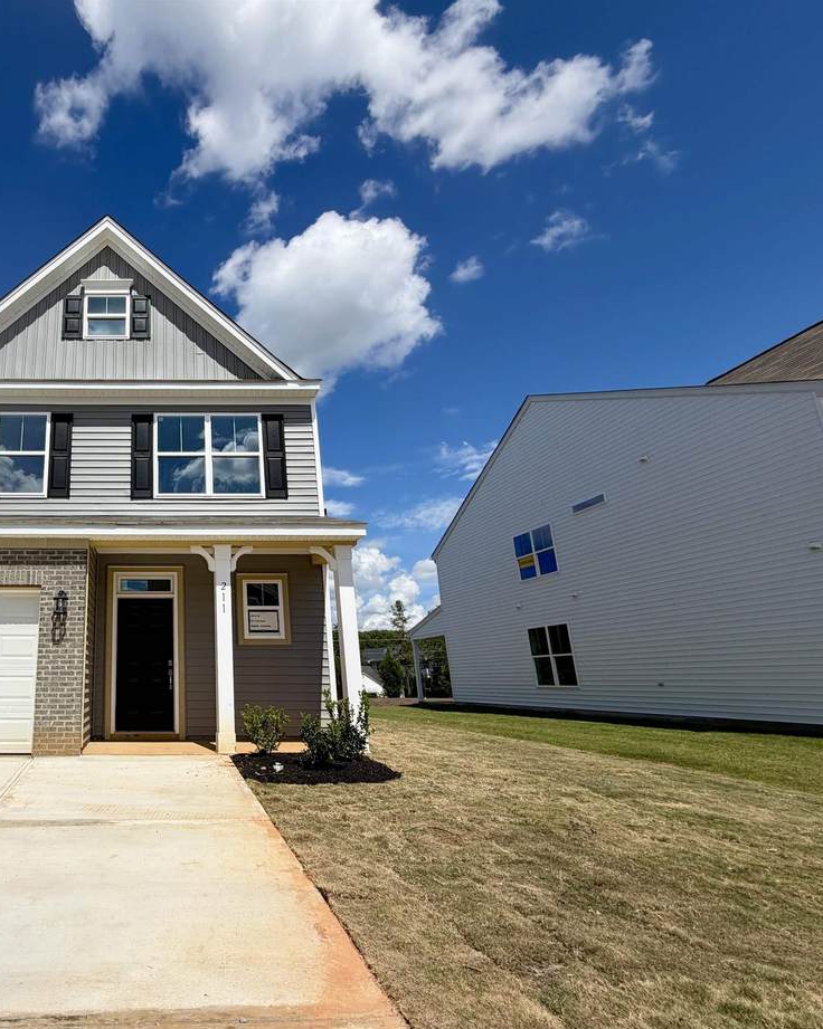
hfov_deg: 64.0
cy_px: 535
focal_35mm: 19
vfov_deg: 83.3
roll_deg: +0.0
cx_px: 154
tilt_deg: +12.7
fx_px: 579
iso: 20
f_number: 2.2
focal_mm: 2.22
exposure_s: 1/1431
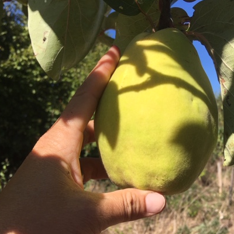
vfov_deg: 40.9
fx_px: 314
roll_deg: -1.5
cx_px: 123
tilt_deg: +0.7
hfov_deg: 40.9
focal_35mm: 41
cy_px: 130
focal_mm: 4.15
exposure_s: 1/1425
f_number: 2.2
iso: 25
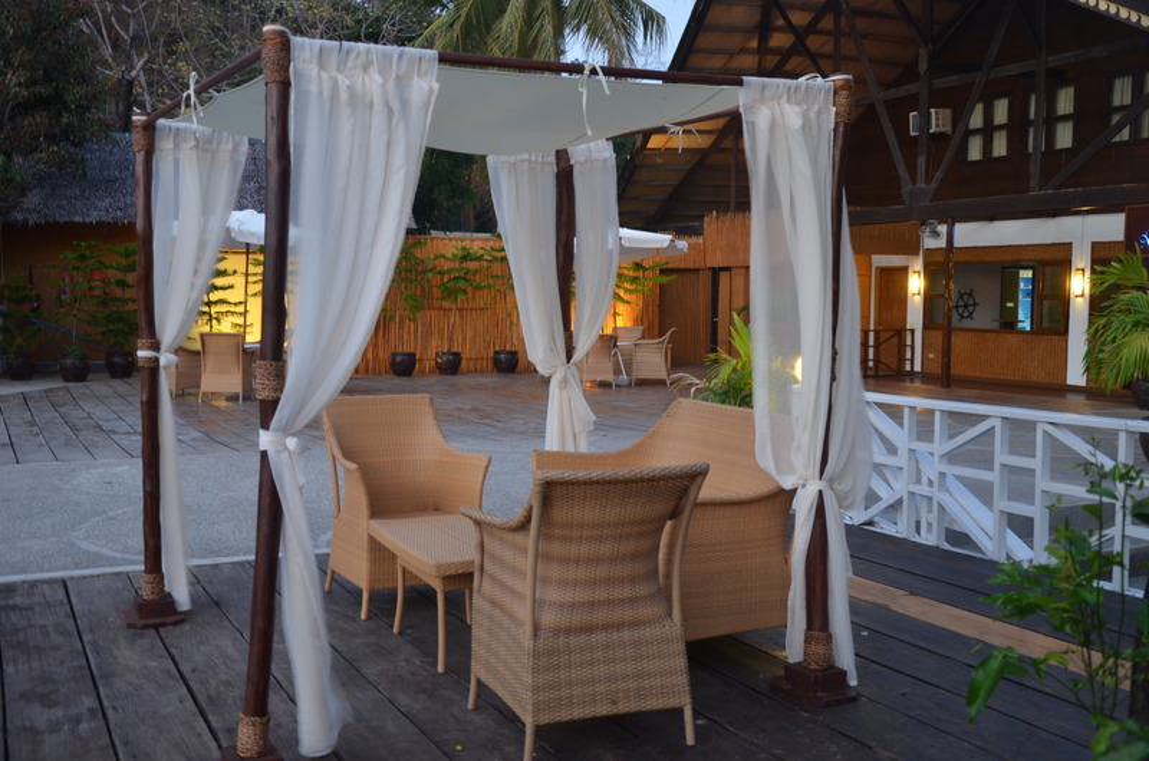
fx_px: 1194
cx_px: 574
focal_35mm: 38
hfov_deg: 51.4
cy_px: 380
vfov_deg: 35.3
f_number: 4
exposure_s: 1/8
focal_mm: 25
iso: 640
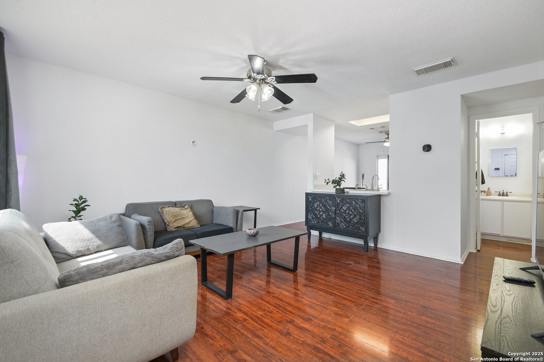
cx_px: 272
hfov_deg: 100.4
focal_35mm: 15
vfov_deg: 77.3
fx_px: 227
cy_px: 181
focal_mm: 10
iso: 640
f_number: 7.1
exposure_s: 1/15
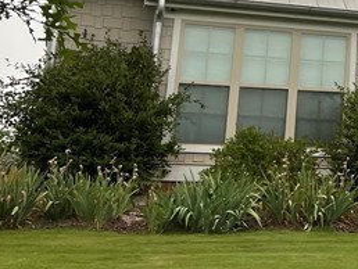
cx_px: 608
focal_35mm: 103
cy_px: -42
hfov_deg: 16.5
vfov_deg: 14.0
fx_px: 1066
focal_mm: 5.7
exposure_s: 1/228
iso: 40
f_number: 1.5
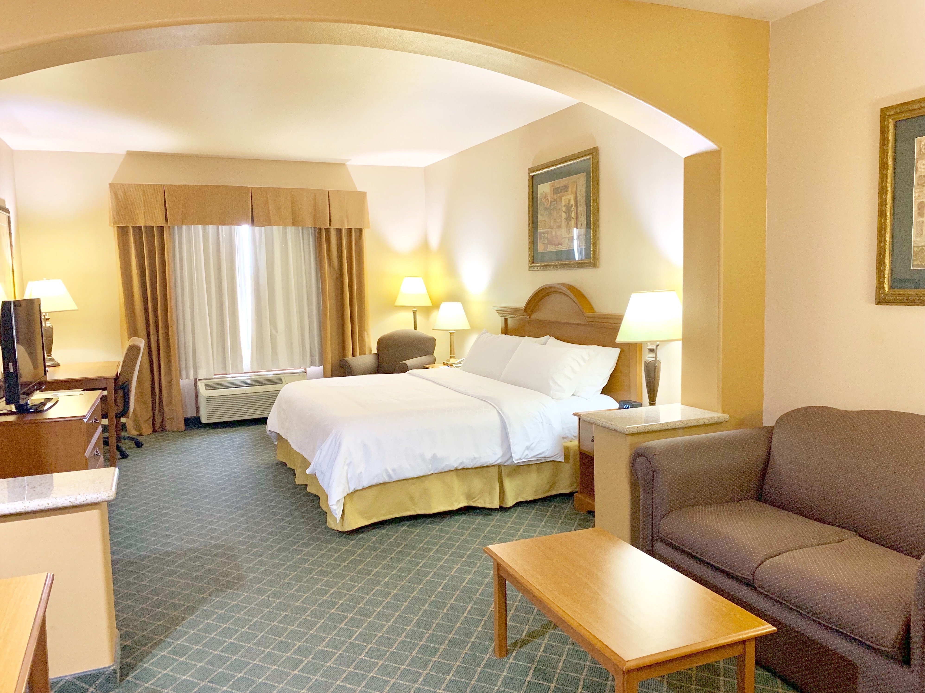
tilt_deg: -4.6
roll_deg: +1.2
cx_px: 462
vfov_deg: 53.0
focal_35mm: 26
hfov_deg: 67.3
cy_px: 346
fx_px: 695
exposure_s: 1/40
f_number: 1.8
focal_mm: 4.25
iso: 250
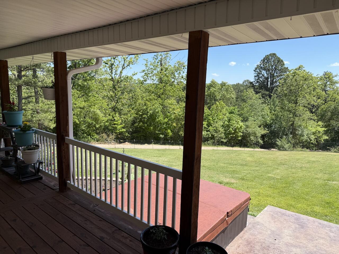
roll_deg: -1.6
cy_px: 127
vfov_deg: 56.8
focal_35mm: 24
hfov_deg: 71.6
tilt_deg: -8.9
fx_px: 235
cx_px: 170
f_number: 1.78
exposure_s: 1/2169
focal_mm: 6.76
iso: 80
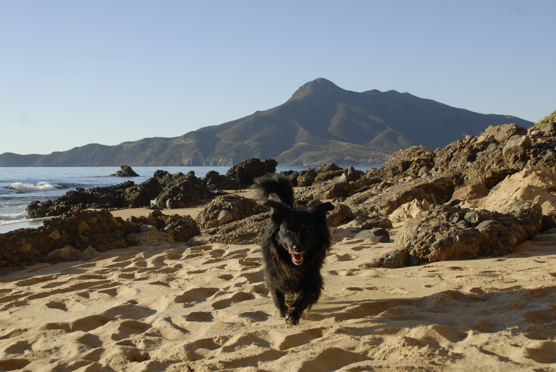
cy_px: 186
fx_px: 719
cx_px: 278
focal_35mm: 46
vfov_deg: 29.0
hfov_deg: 42.3
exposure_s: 1/320
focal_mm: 31
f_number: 5.6
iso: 100
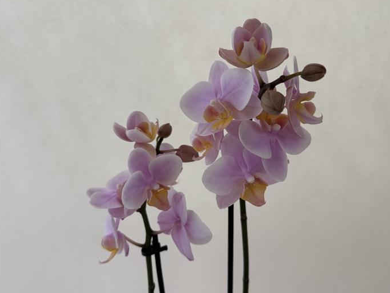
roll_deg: -2.0
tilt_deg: -15.8
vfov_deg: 49.7
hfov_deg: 63.5
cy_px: 145
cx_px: 197
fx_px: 315
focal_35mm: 28
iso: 80
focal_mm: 6.76
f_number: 1.78
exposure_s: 1/522
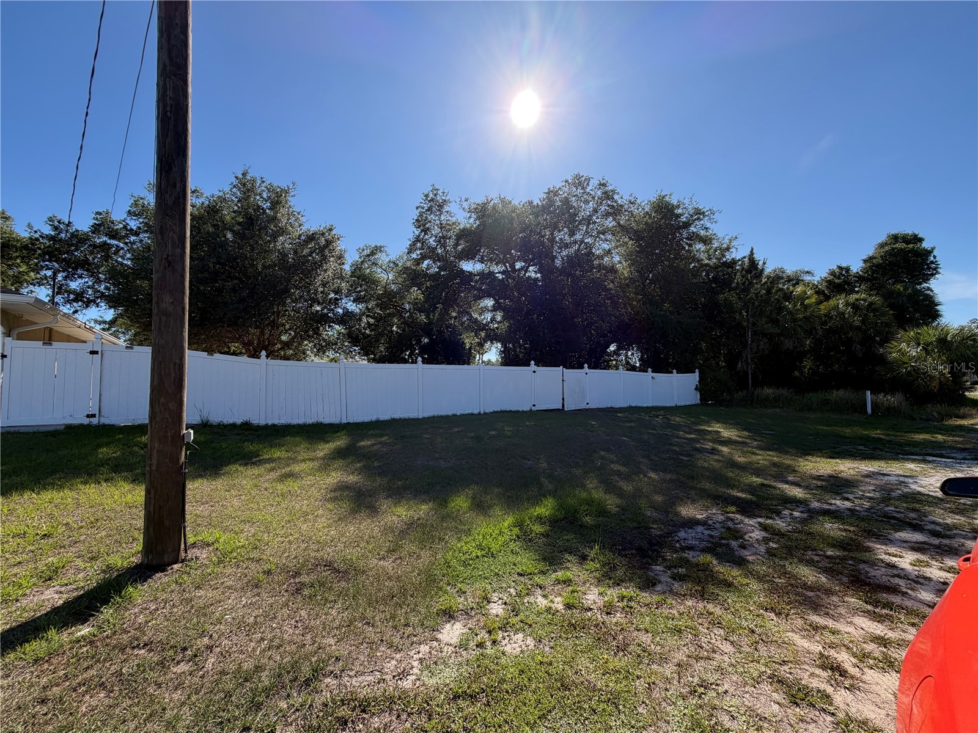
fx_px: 396
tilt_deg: +2.8
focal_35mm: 14
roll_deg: +1.6
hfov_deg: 102.1
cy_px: 366
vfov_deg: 85.7
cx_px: 489
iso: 25
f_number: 2.2
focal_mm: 2.22
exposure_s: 1/770
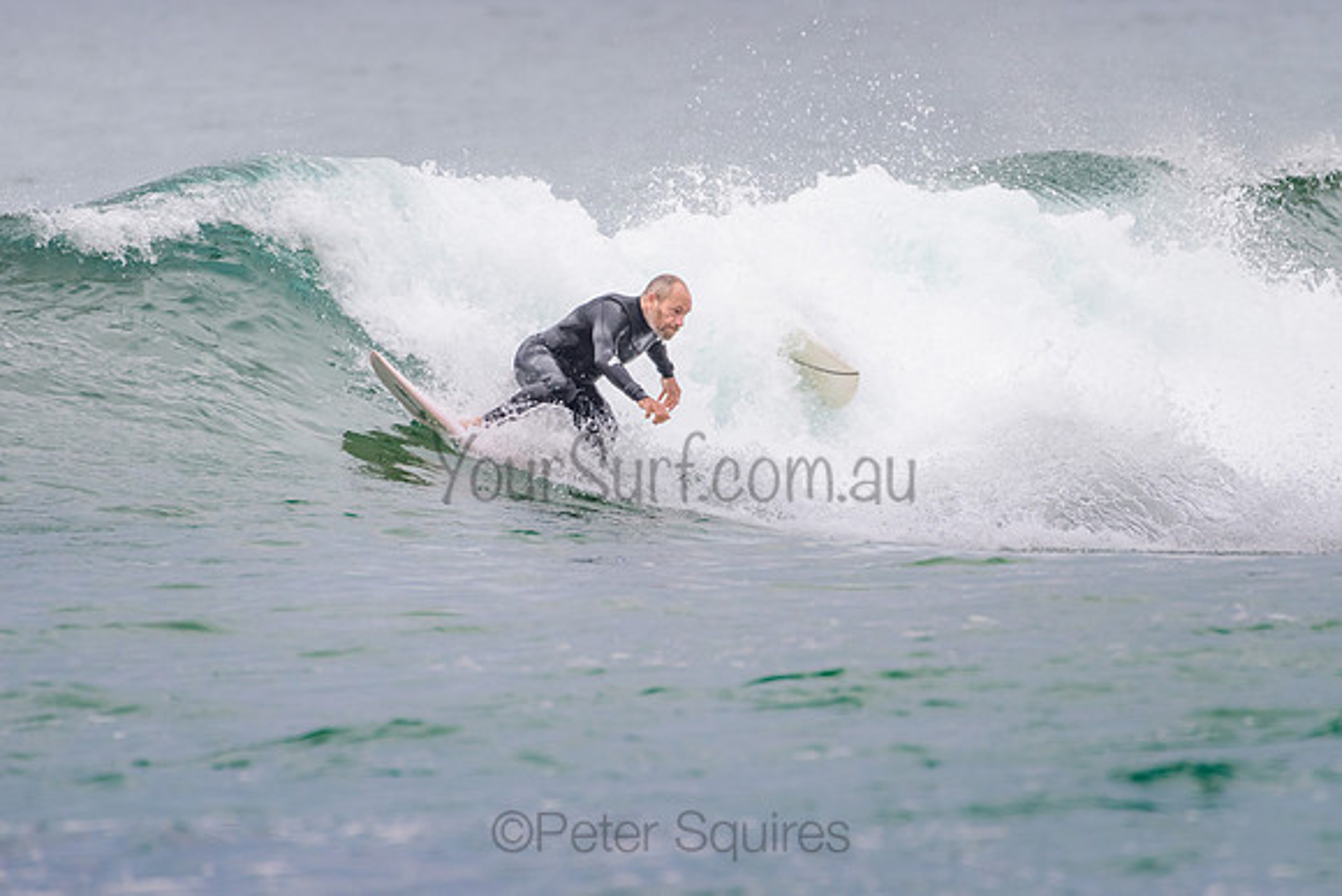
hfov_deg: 3.4
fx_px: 22853
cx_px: 785
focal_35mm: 613
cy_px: 429
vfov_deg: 2.2
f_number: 5.6
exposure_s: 1/800
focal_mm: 500
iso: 280
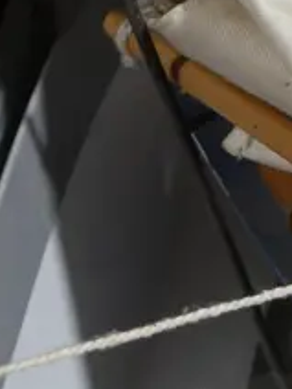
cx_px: 552
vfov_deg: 10.2
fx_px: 2171
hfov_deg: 7.4
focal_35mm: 193
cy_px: 48
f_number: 4.5
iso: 640
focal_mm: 20
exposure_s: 1/60
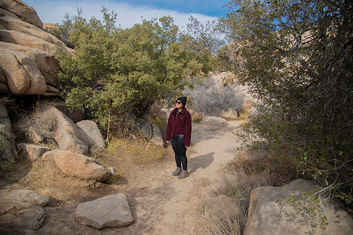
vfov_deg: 53.2
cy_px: 118
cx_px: 176
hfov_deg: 73.7
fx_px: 235
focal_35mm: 24
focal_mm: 24
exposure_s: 1/1250
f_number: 4
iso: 100
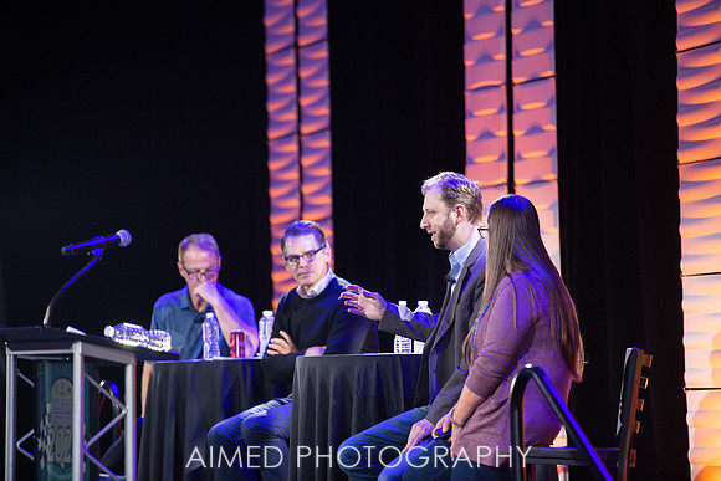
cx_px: 360
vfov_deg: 6.8
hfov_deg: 10.2
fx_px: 4025
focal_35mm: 201
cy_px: 240
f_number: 3.2
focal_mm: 200
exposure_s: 1/250
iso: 500
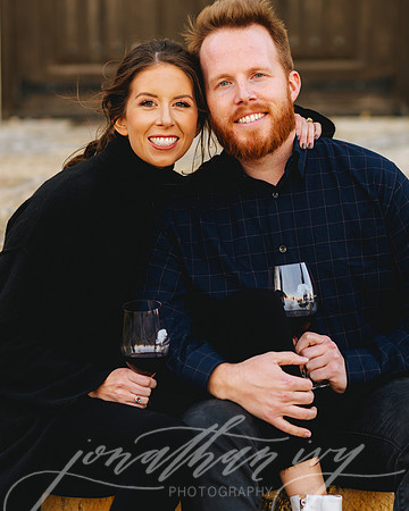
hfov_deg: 12.8
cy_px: 256
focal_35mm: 121
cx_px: 192
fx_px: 1826
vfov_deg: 15.9
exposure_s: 1/200
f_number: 2.5
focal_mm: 85
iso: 200
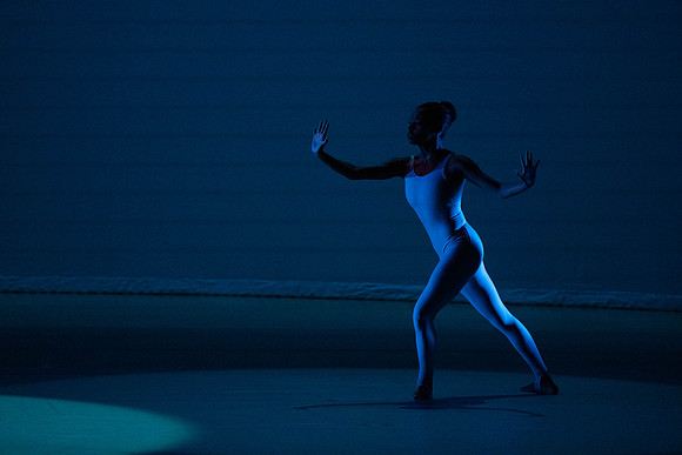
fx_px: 7011
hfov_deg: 5.6
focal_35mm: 370
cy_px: 228
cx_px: 341
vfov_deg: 3.7
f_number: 5.6
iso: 16000
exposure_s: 1/400
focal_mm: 370
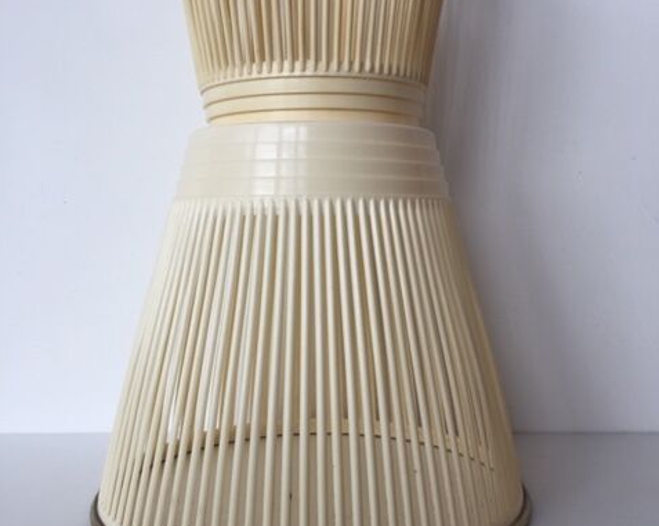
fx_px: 741
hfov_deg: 48.0
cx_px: 329
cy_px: 171
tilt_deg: +3.1
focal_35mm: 38
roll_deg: +0.0
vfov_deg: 38.6
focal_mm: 4.15
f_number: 2.2
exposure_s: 1/106
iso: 32
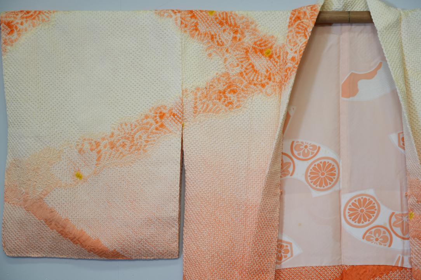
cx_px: 210
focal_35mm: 70
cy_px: 140
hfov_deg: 28.8
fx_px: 819
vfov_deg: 19.5
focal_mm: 70
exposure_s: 1/80
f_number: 4
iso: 320
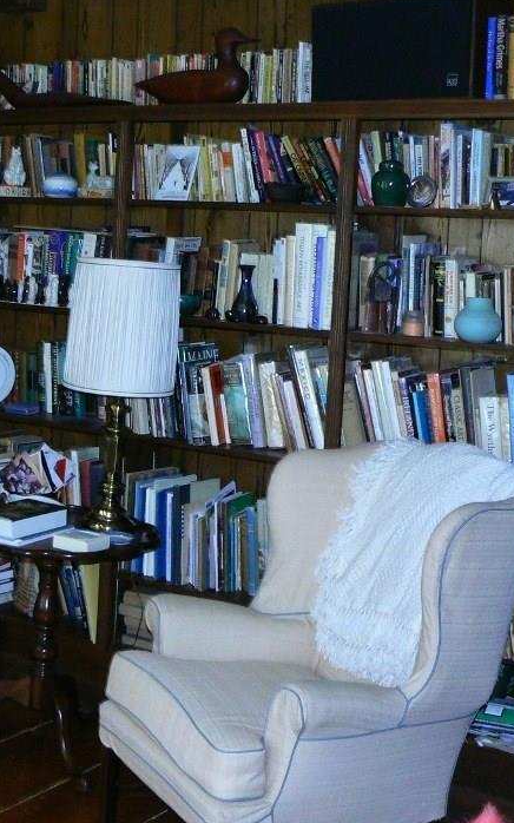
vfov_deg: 36.3
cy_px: 389
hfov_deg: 22.6
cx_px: 54
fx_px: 1256
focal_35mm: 56
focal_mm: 6
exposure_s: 1/40
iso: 200
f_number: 2.8
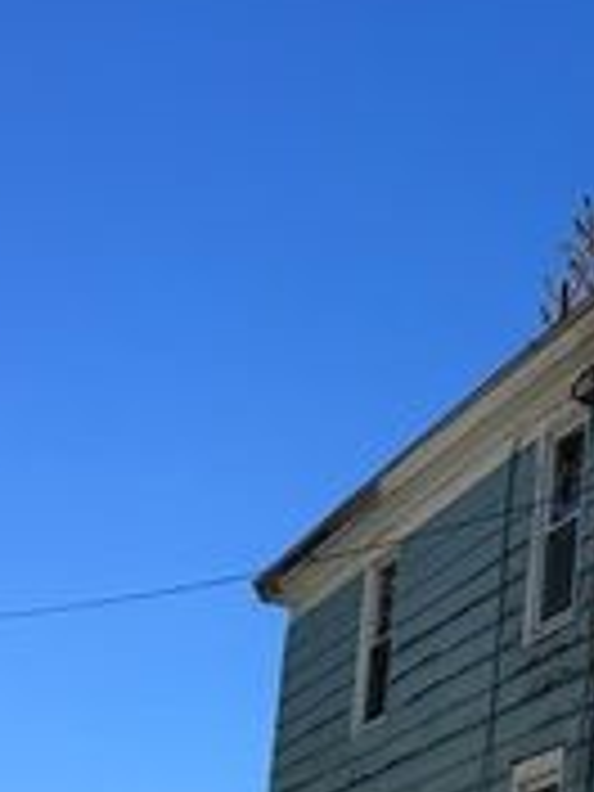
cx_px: 976
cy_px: 749
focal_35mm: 91
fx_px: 2082
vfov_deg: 21.0
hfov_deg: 14.7
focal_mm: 6.76
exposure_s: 1/4049
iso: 80
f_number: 1.78
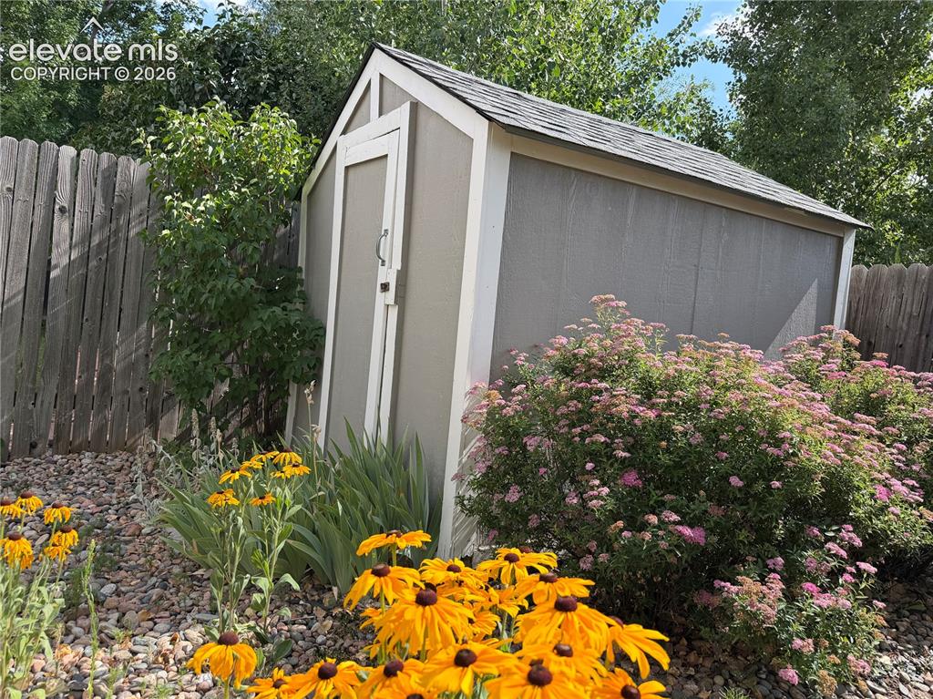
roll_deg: -8.1
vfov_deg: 56.8
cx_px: 466
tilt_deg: -3.4
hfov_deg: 71.6
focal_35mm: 24
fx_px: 647
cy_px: 350
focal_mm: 6.76
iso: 80
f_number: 1.78
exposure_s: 1/2000
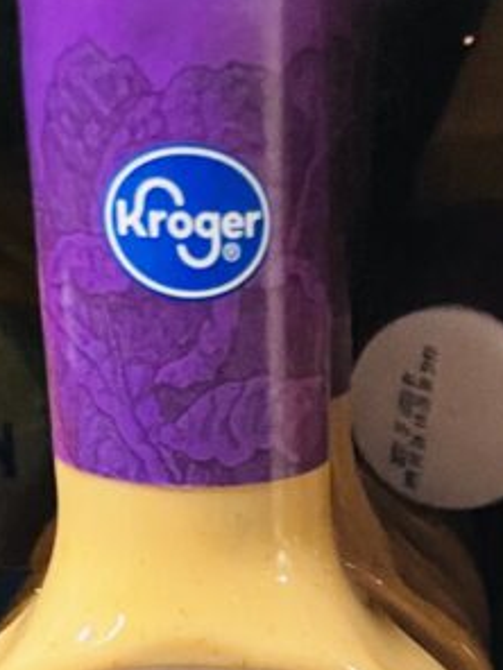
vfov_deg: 19.6
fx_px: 1744
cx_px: 460
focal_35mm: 90
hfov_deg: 16.2
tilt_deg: -28.5
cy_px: 930
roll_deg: -2.4
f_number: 1.6
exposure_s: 1/60
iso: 500
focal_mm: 4.2
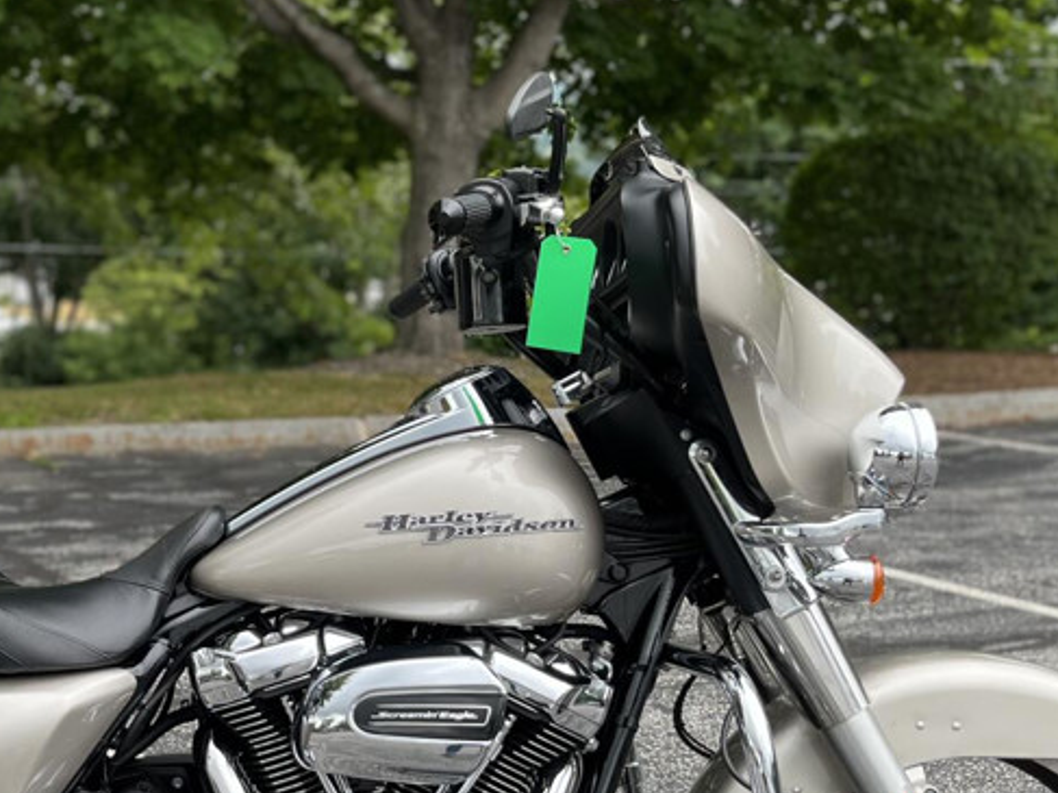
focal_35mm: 57
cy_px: 513
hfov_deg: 32.6
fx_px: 1742
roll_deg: -1.8
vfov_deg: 25.5
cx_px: 179
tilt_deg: -13.0
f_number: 1.6
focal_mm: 5.1
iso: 50
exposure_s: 1/452
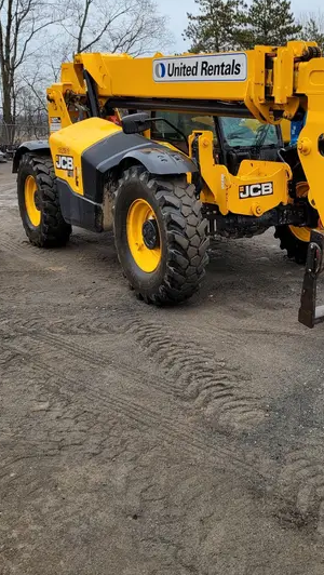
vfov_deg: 51.0
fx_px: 595
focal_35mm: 39
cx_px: 251
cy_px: 213
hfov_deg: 29.9
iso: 40
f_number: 1.8
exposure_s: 1/184
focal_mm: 5.4
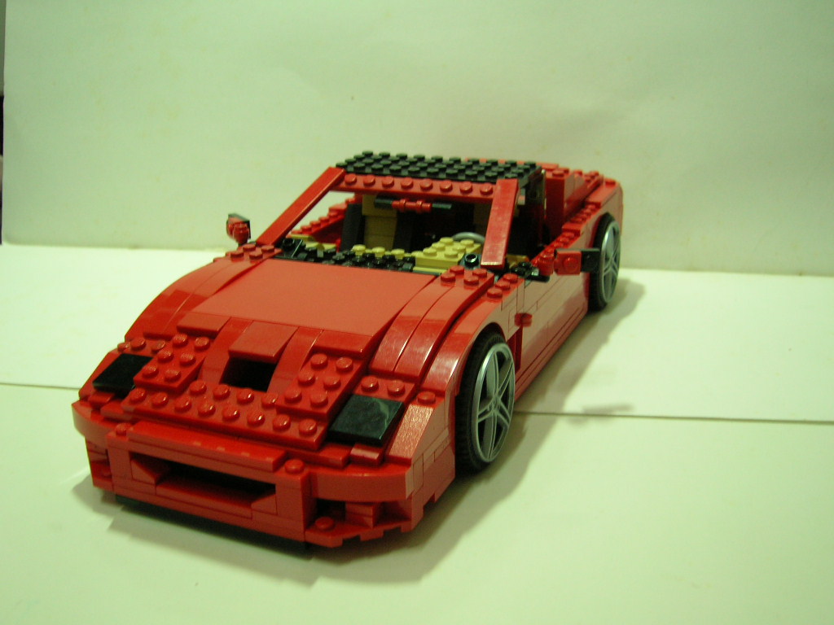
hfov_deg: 49.0
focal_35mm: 38
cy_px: 312
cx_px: 417
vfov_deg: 37.7
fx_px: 916
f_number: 3
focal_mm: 6.4
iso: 96
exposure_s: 1/3.7
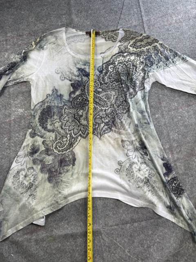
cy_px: 131
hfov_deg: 56.8
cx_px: 98
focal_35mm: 24
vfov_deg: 71.6
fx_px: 181
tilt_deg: -51.6
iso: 64
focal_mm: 6.76
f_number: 1.78
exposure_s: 1/271
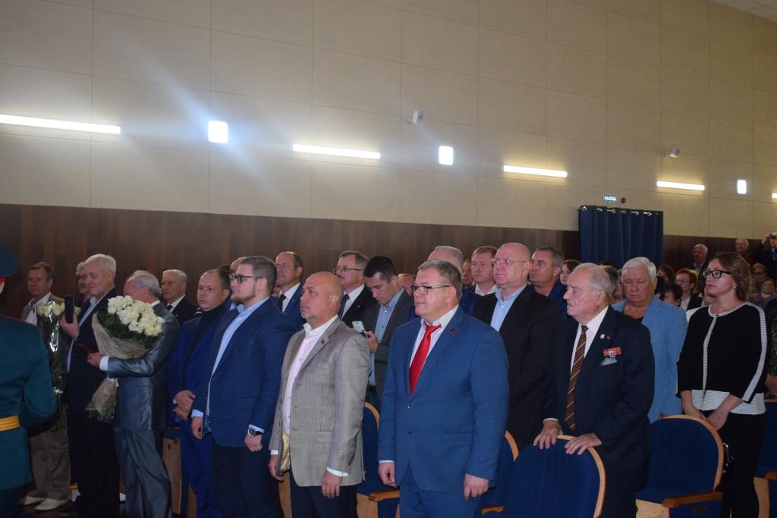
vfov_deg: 29.9
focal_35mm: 45
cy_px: 259
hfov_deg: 43.6
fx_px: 971
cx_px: 388
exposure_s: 1/100
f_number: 5
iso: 800
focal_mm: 30
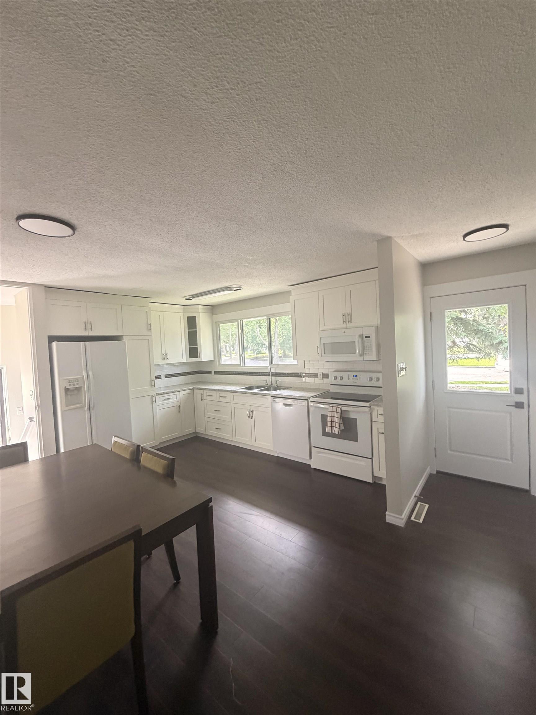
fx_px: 289
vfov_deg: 102.1
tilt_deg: -0.6
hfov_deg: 85.7
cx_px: 268
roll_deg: +3.7
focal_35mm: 14
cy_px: 358
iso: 320
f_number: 2.2
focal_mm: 2.22
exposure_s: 1/60
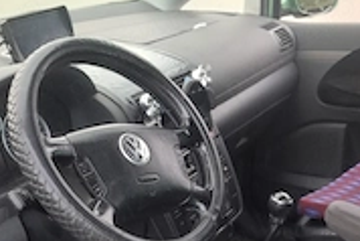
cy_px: 231
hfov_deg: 31.9
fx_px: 630
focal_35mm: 63
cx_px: 172
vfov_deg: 21.0
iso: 320
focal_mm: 4
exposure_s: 1/50
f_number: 1.8
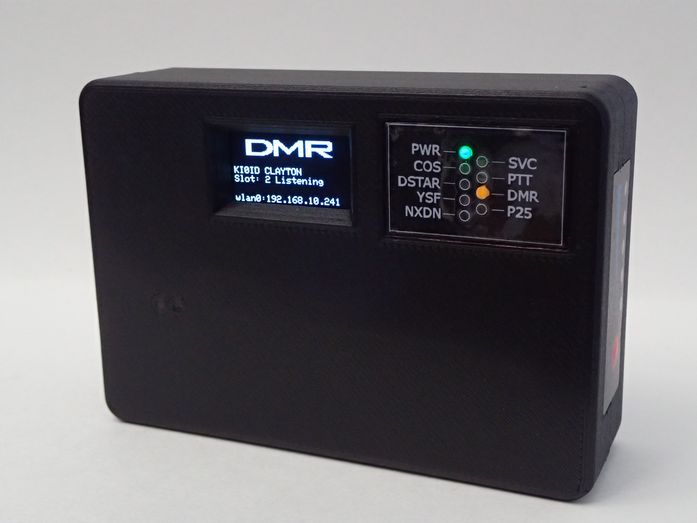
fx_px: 987
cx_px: 348
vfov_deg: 29.7
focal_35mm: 49
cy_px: 262
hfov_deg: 38.9
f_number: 4.5
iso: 800
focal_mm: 8.99
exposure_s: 1/30
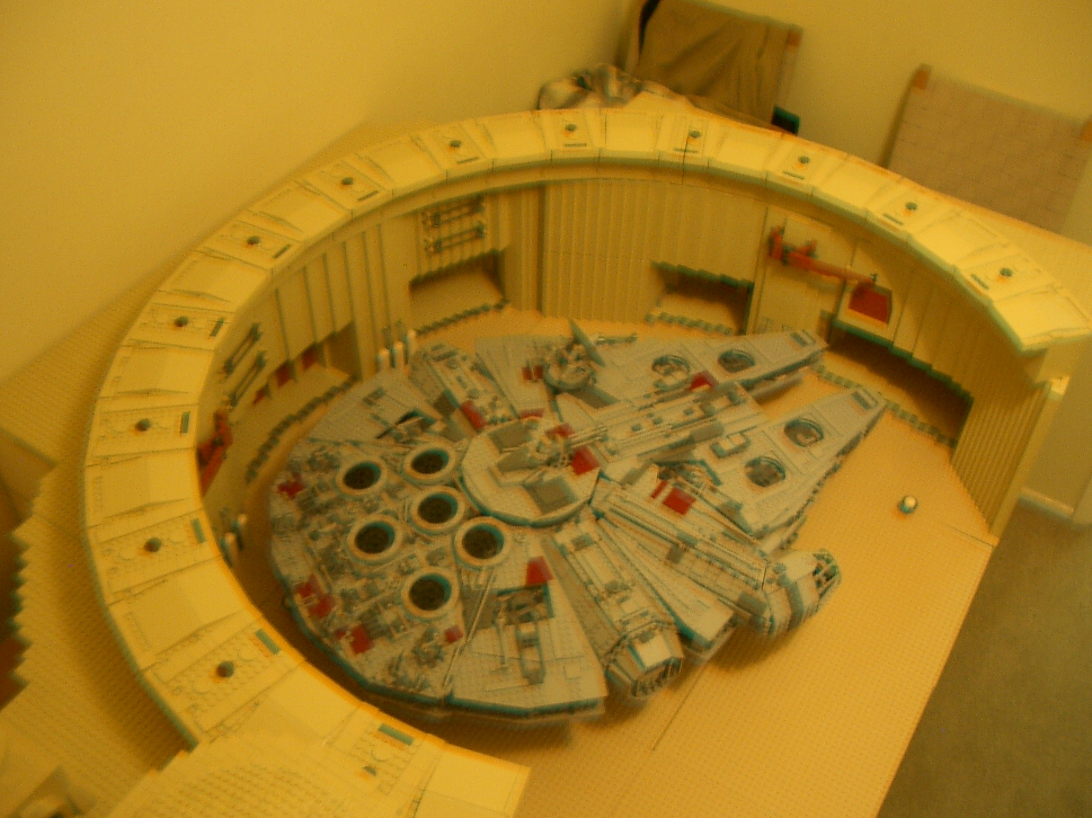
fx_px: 1167
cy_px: 393
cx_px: 524
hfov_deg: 50.1
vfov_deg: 38.6
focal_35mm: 37
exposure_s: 1/8
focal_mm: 5.8
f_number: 2.6
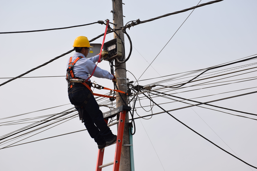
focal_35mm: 105
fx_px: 750
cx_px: 128
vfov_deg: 13.0
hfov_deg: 19.5
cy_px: 86
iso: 200
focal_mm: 70
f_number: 11
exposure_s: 1/500
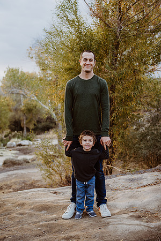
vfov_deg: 39.6
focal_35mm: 50
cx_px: 80
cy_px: 120
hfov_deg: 27.0
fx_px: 335
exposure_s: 1/500
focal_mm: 50
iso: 400
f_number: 3.2
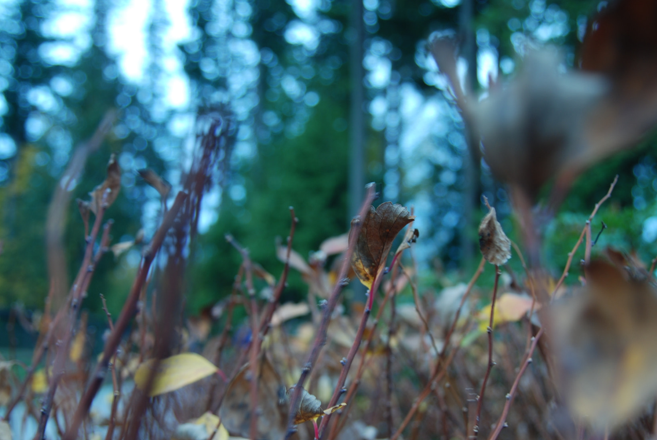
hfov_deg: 42.1
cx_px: 368
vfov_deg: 28.9
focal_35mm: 47
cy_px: 271
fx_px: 852
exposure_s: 1/10
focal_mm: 25
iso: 100
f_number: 3.8
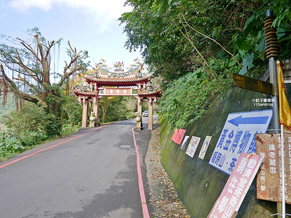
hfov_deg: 63.4
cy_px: 109
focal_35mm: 28
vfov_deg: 49.8
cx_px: 146
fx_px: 235
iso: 200
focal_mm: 14
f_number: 2.8
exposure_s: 1/640
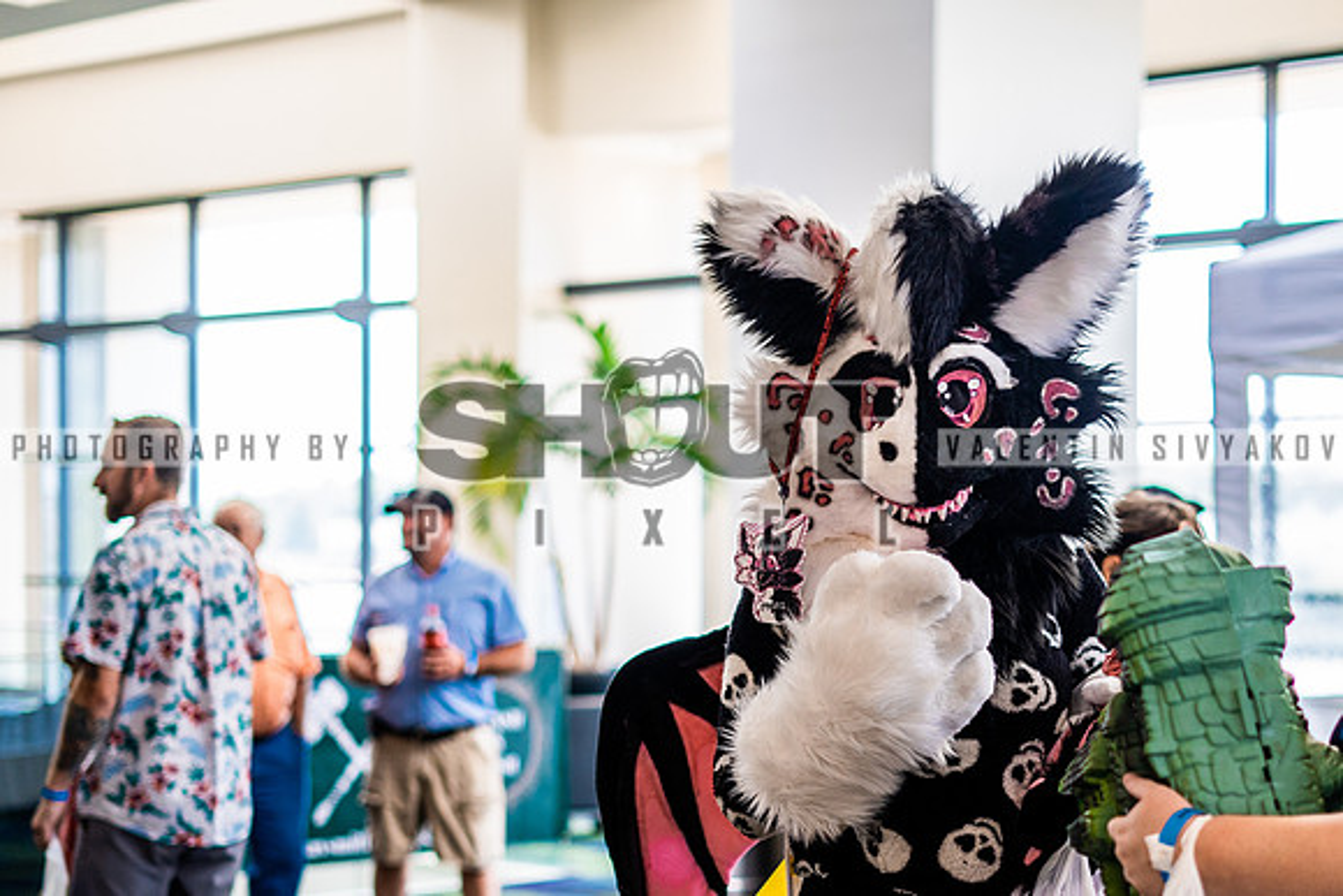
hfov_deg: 29.0
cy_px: 622
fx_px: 2589
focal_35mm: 69
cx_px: 823
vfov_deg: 19.6
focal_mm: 50
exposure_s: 1/500
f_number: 2
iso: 640
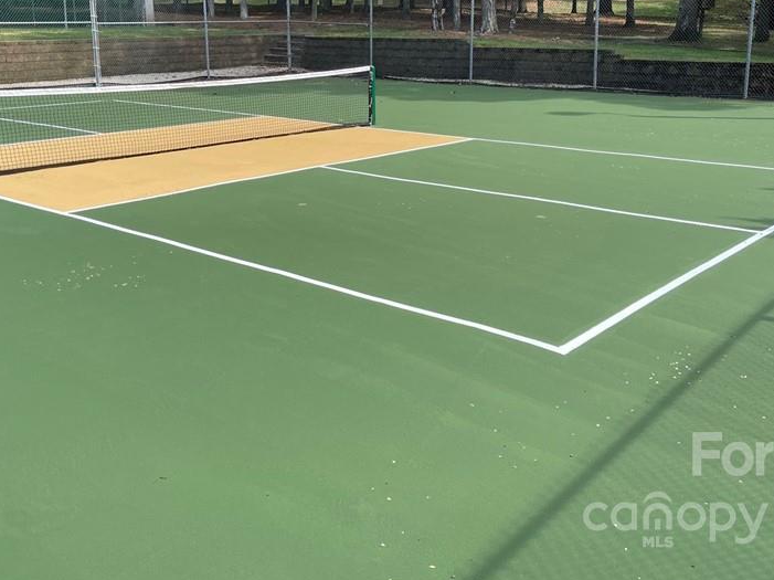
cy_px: 168
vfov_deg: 37.1
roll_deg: -1.2
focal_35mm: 38
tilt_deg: -10.3
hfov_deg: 48.9
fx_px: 849
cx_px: 349
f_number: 1.6
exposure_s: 1/1370
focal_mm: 5.1
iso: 32
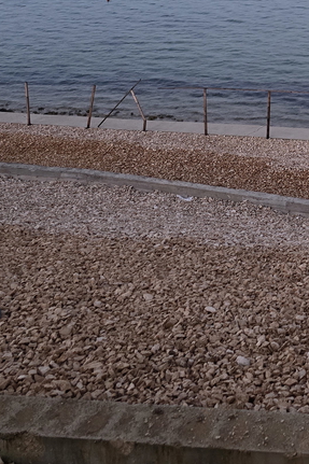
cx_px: 407
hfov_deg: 20.5
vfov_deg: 29.0
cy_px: -92
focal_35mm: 60
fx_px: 773
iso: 640
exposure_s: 1/100
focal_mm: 6.3
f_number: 1.7
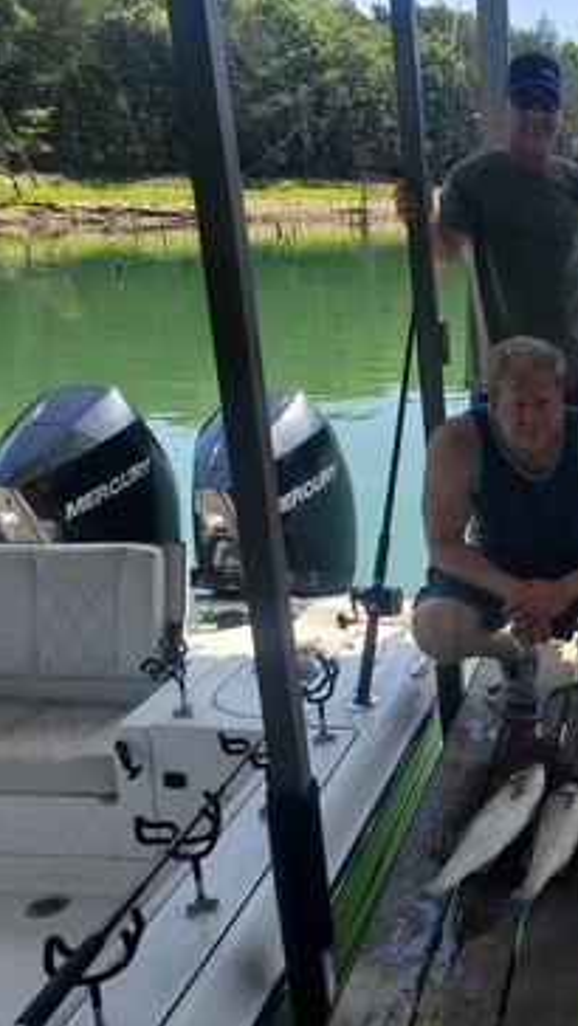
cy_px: 513
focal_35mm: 38
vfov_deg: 52.8
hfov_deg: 27.7
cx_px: 680
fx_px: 1034
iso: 50
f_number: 2.4
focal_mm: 4.3
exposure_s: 1/968
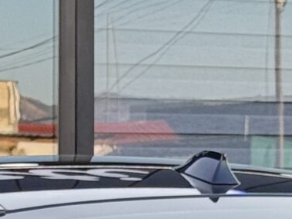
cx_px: 93
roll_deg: +0.5
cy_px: 387
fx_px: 2732
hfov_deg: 6.1
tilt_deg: -2.8
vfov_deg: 4.5
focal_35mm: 324
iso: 64
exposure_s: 1/290
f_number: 1.78
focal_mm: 6.76
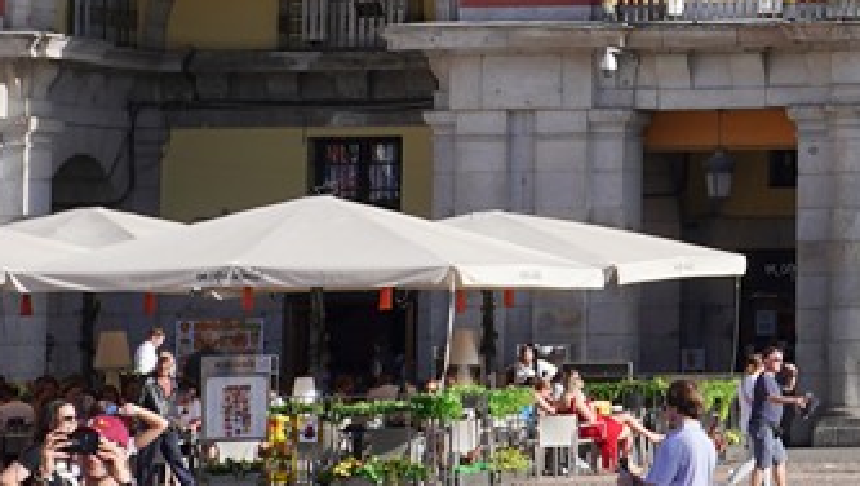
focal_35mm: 220
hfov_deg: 8.6
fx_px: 5021
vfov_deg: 5.5
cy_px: -145
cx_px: 2327
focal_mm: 35
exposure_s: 1/100
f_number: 11
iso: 100
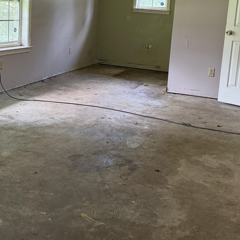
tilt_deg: -9.5
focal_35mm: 51
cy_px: 71
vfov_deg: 33.0
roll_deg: -4.8
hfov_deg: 33.4
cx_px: 125
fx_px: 400
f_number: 1.78
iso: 250
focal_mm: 6.76
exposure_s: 1/120
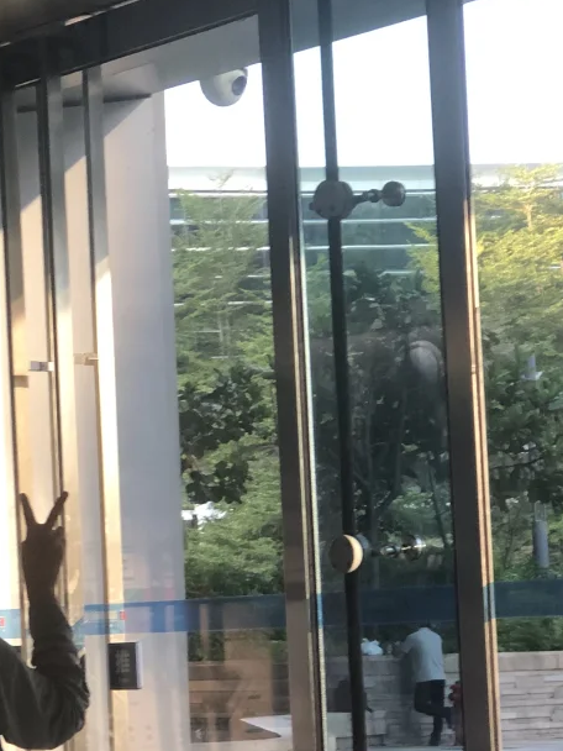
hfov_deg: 10.8
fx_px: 2928
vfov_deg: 14.6
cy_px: 441
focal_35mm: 135
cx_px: -93
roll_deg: +0.9
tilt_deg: +3.0
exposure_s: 1/100
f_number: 2.8
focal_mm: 6.6
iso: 160
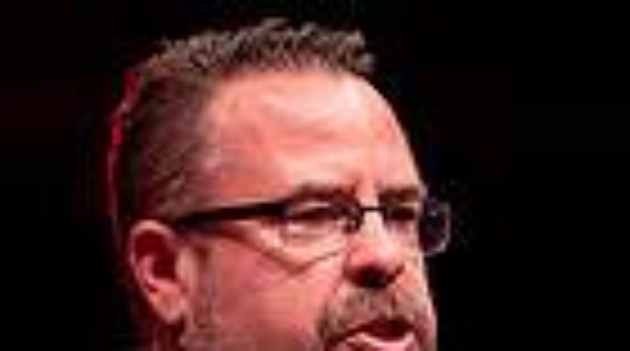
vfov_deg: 2.6
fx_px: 7767
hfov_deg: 4.6
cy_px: 727
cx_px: 734
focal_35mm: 466
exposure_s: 1/1000
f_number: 2.5
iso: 4000
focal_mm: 107
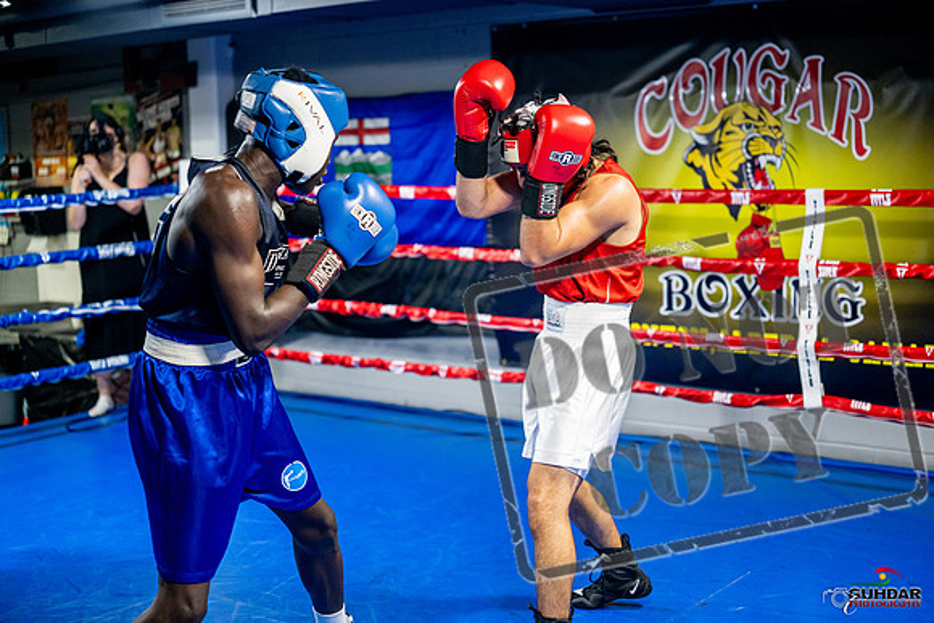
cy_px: 312
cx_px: 467
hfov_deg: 39.6
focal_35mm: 50
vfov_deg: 27.0
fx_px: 1297
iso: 4000
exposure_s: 1/800
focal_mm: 50
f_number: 2
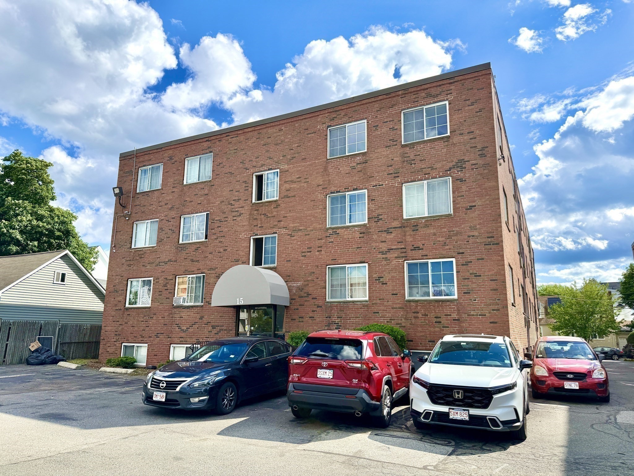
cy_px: 238
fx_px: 440
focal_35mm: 24
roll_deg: -0.2
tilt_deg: +12.4
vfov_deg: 56.8
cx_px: 317
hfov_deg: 71.6
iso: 100
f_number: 1.78
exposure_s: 1/6711
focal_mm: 6.76
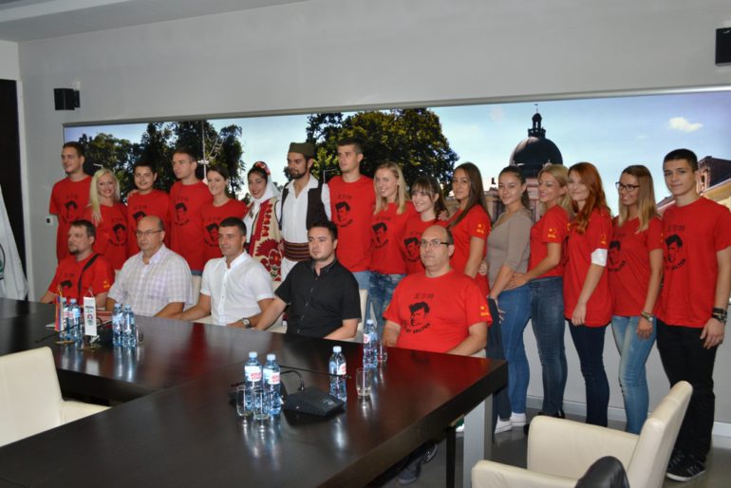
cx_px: 366
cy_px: 244
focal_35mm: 36
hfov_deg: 53.1
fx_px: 731
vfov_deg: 36.9
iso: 800
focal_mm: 24
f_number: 5.6
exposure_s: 1/60
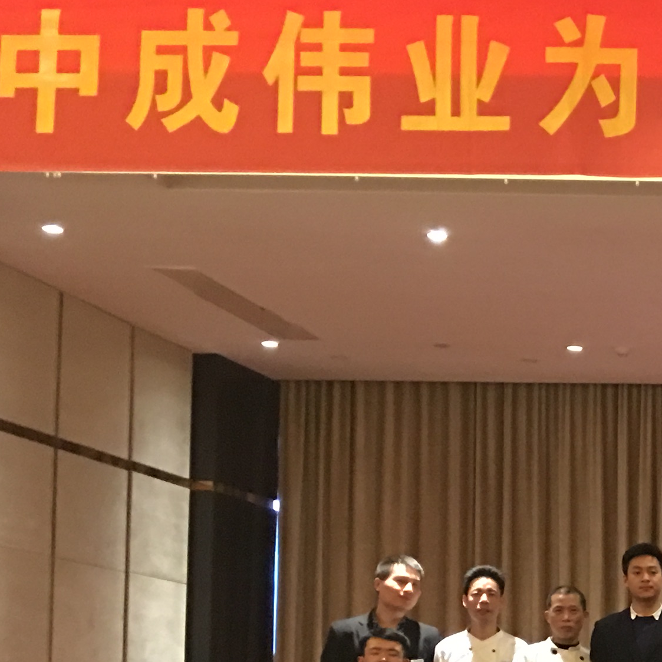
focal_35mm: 92
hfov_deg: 16.3
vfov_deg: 18.4
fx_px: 1991
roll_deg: +0.8
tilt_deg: +3.4
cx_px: 1145
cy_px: 677
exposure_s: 1/8
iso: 125
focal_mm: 4.15
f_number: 2.2
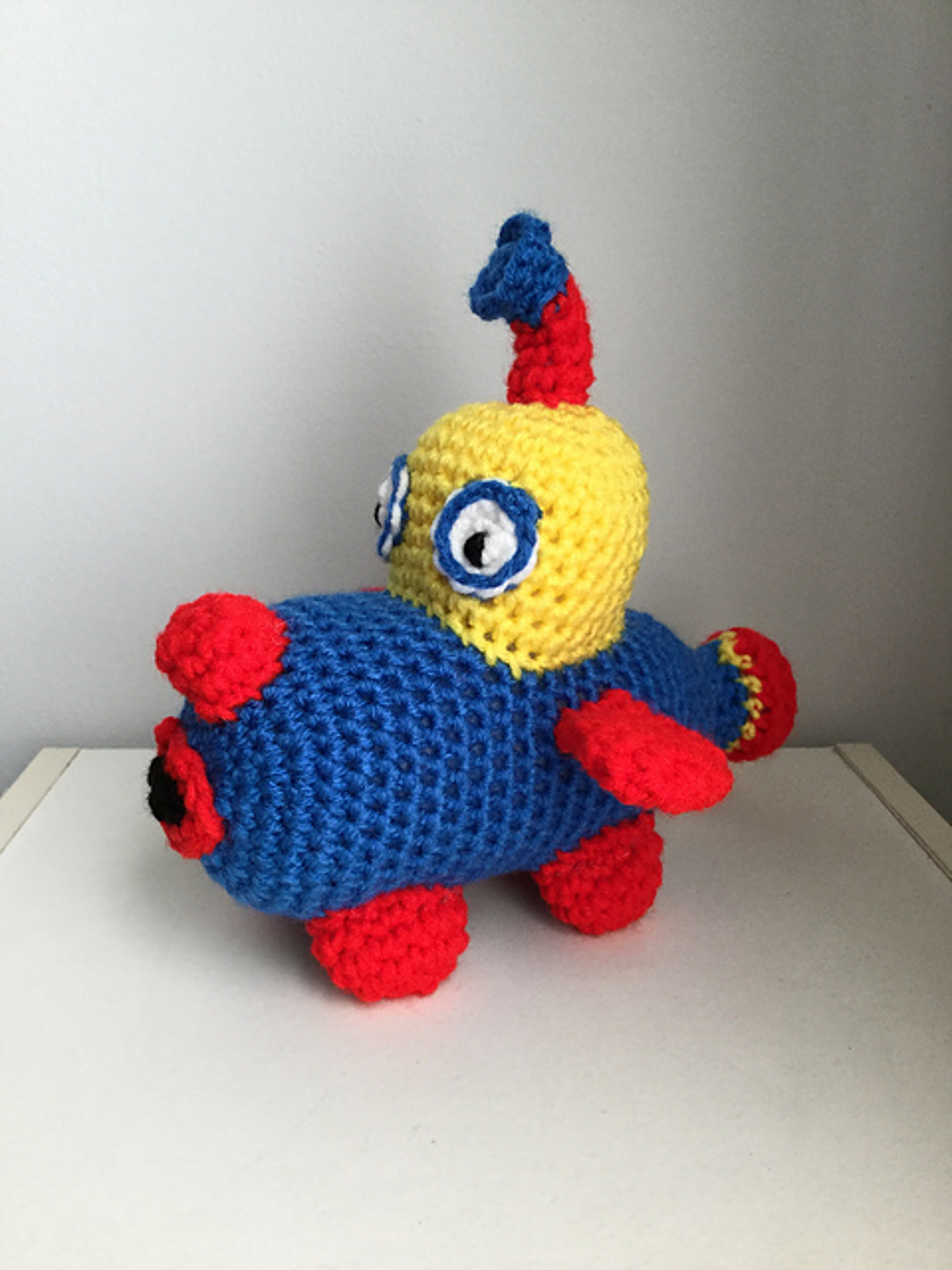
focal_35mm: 31
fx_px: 1137
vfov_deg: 58.4
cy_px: 635
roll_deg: +1.4
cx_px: 476
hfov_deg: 45.4
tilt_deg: -15.5
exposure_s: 1/30
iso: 40
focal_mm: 3.3
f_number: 2.4
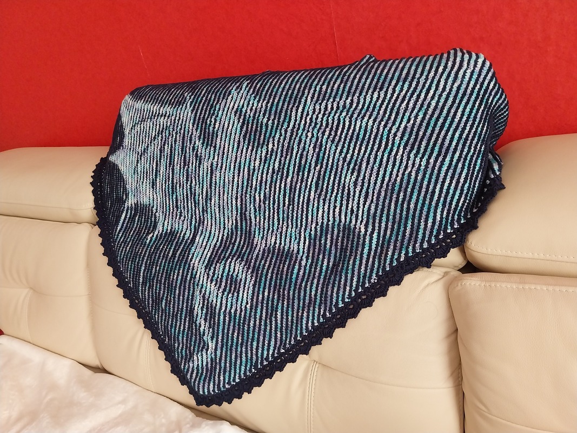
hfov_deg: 67.3
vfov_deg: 53.1
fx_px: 433
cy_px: 216
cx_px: 288
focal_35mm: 26
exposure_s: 1/50
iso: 250
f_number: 1.8
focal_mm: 4
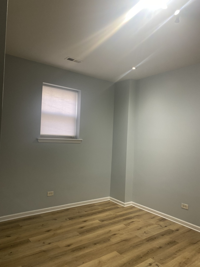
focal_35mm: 26
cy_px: 134
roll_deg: -1.8
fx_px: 200
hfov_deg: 53.1
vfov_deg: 67.3
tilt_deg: +1.7
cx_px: 100
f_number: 1.8
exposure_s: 1/60
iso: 80
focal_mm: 4.25
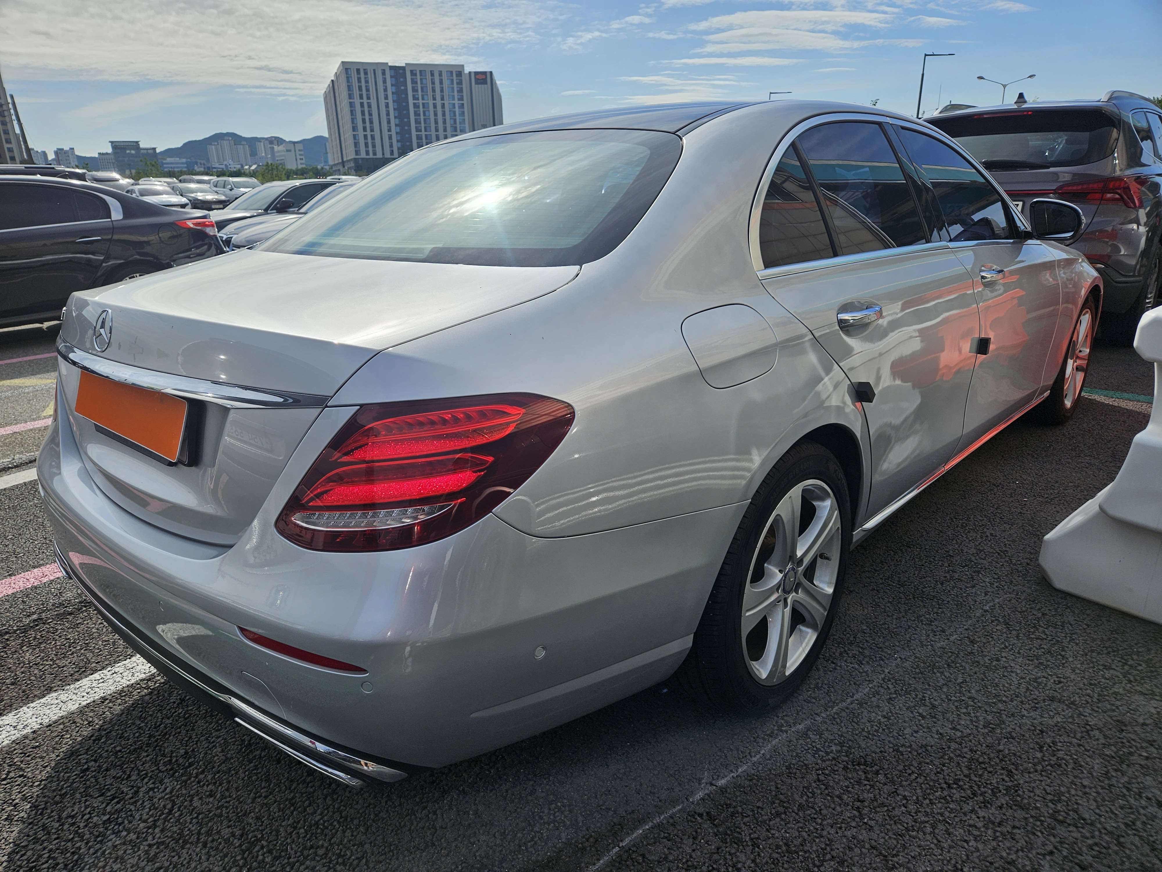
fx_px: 772
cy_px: 436
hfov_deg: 73.9
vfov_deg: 58.9
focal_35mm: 23
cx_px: 581
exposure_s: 1/2929
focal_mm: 5.4
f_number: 1.8
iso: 25
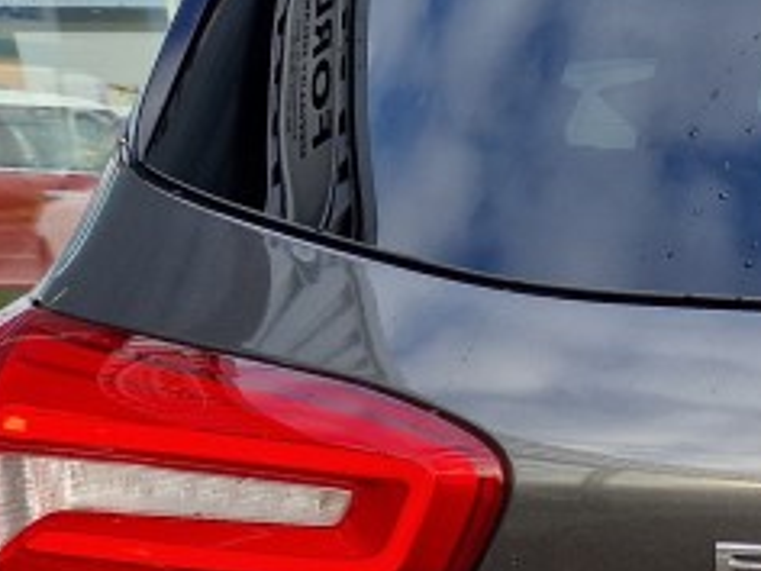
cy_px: 755
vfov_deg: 14.2
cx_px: 1222
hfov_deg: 17.2
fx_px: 2198
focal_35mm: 100
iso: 50
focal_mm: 5.4
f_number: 1.8
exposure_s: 1/289
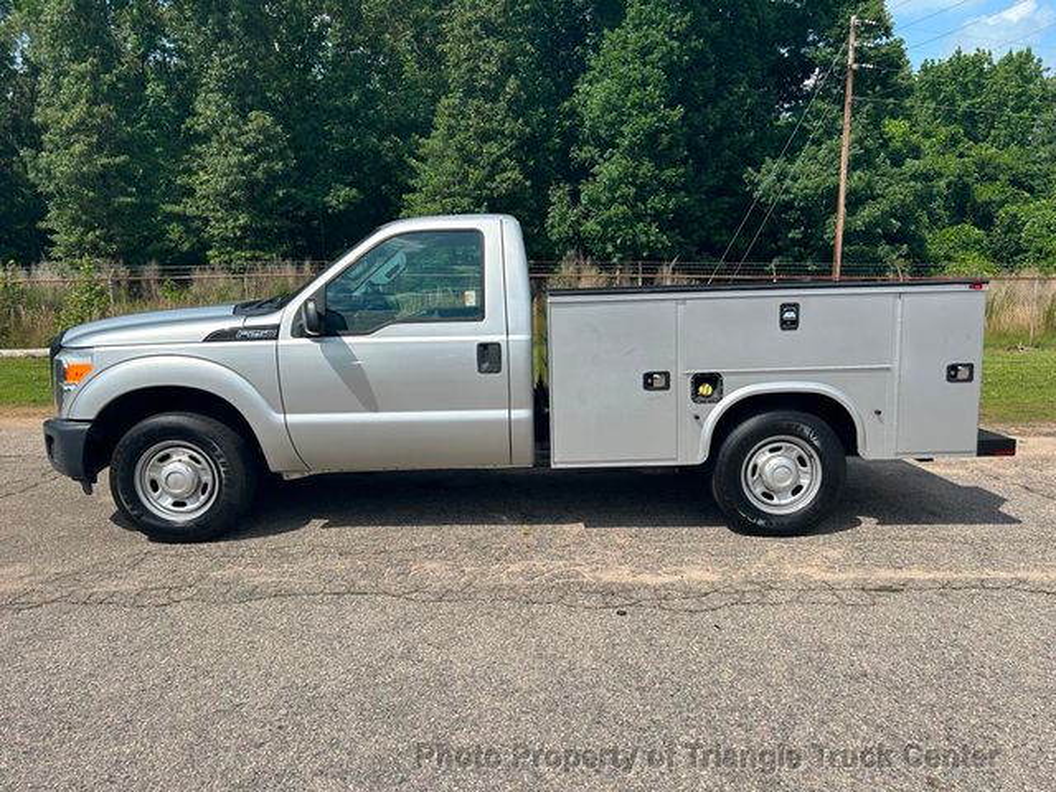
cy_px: 396
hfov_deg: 67.3
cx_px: 528
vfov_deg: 53.1
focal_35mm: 26
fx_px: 793
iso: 50
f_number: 1.5
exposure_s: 1/5587
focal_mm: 5.7
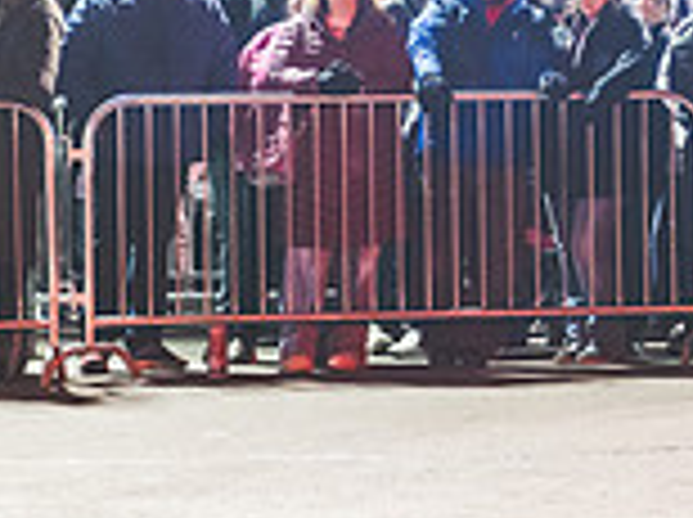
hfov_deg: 8.7
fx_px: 4497
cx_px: 868
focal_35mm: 225
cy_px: -133
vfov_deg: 6.5
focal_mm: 62
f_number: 3.2
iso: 2500
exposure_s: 1/250
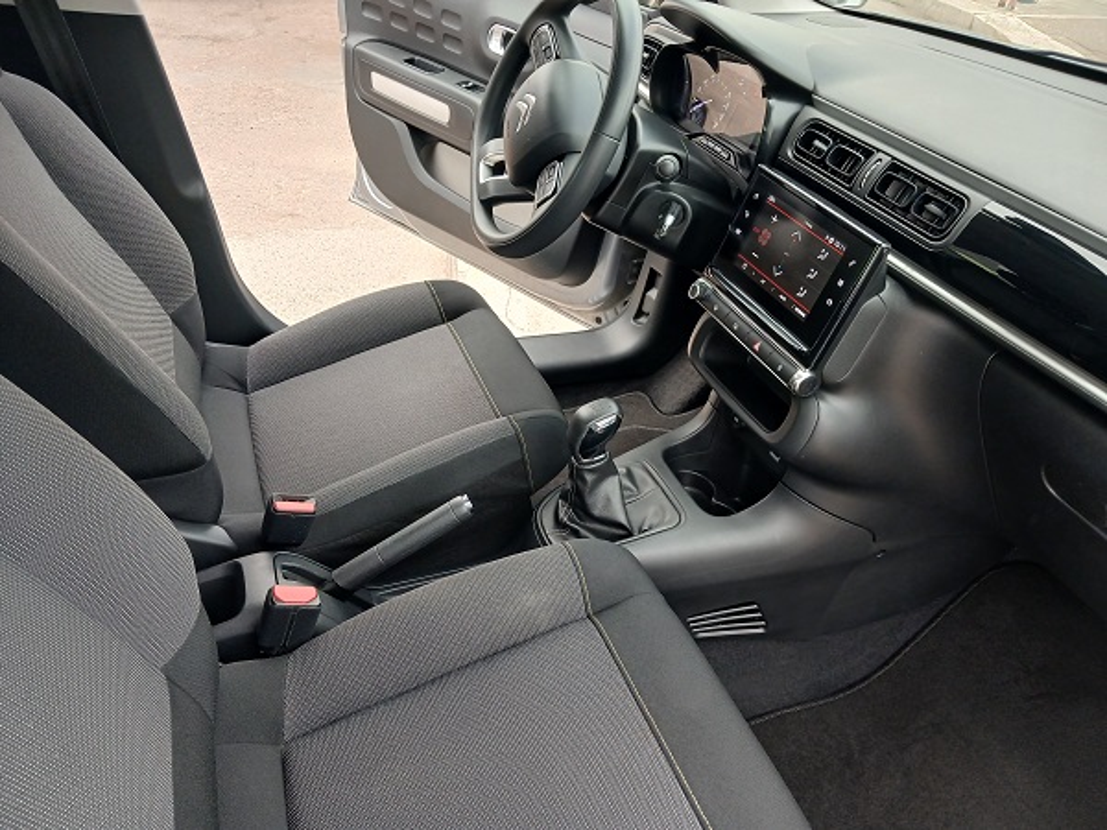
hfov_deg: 65.3
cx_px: 554
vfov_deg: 51.4
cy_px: 415
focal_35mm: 27
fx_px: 863
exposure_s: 1/50
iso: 80
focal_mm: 3.98
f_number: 1.8
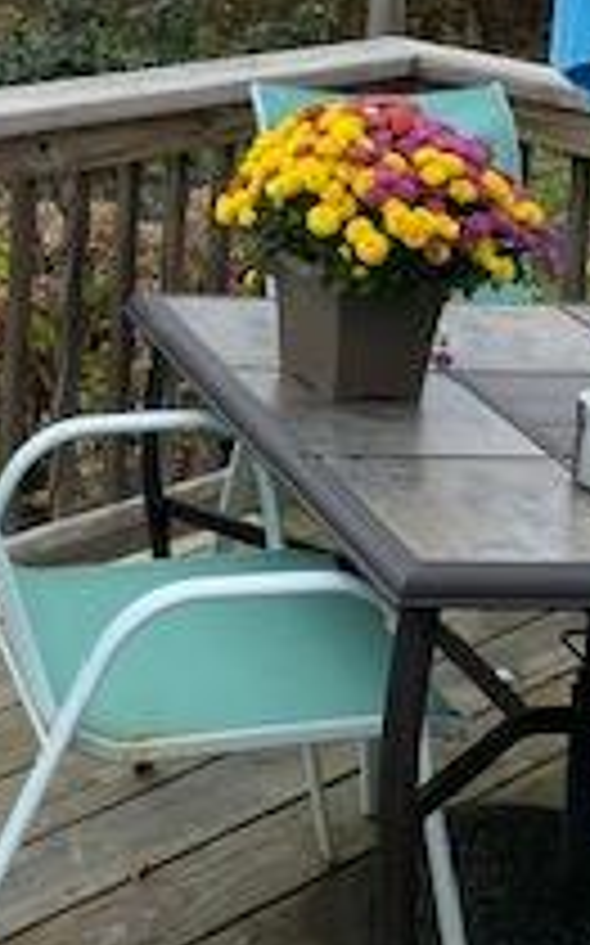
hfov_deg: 14.5
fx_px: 2164
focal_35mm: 84
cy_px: -158
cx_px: -279
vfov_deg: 22.9
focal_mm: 4.25
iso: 32
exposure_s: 1/1464
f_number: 1.8
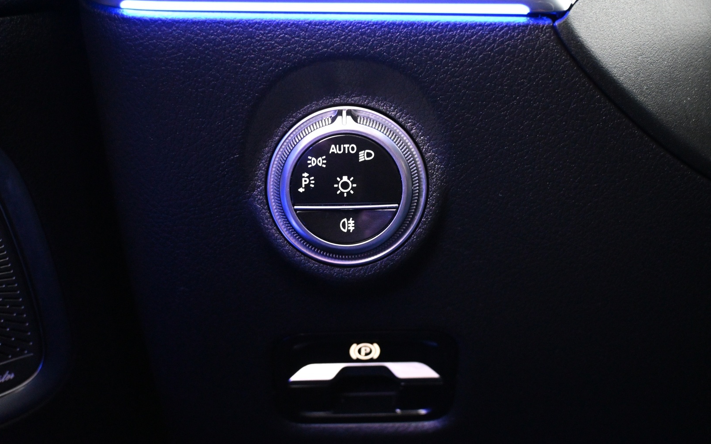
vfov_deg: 30.4
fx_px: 819
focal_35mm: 42
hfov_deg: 46.9
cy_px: 230
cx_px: 354
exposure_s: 1/8
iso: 4000
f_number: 4.5
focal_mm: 27.5
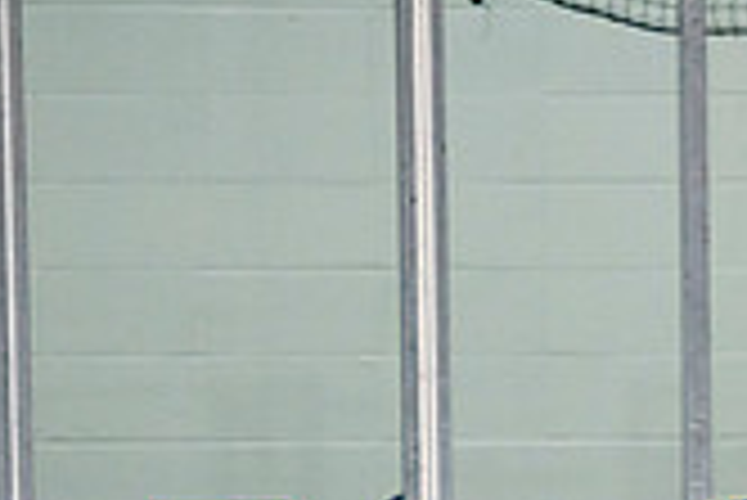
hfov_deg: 3.4
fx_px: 12731
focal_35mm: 613
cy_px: 862
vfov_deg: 2.2
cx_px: 751
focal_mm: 170
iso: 2000
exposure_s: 1/640
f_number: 3.2
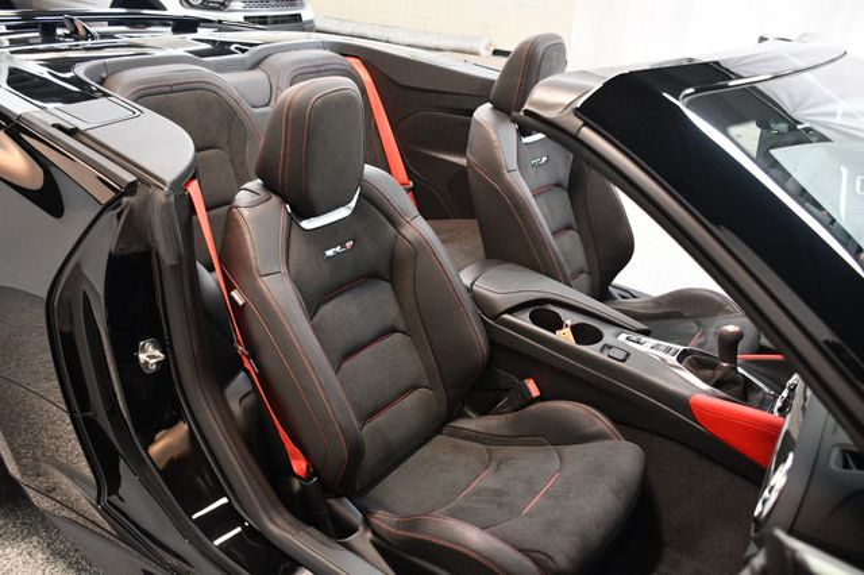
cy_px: 288
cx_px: 432
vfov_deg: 43.6
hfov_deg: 62.0
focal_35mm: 30
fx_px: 720
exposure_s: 1/80
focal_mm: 20
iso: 3200
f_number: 3.5
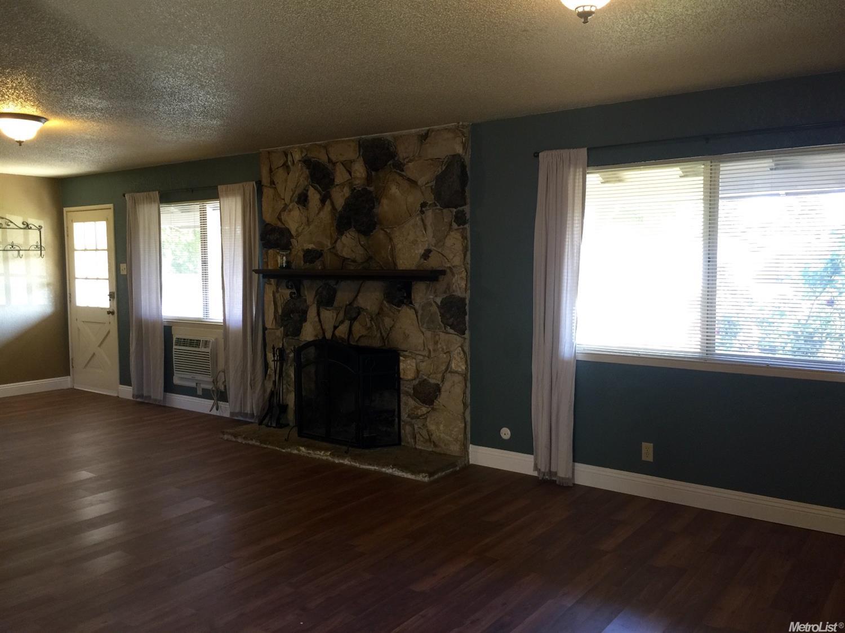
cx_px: 422
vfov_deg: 48.2
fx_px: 708
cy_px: 316
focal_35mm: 29
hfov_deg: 61.7
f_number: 2.2
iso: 50
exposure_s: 1/15
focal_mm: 4.15
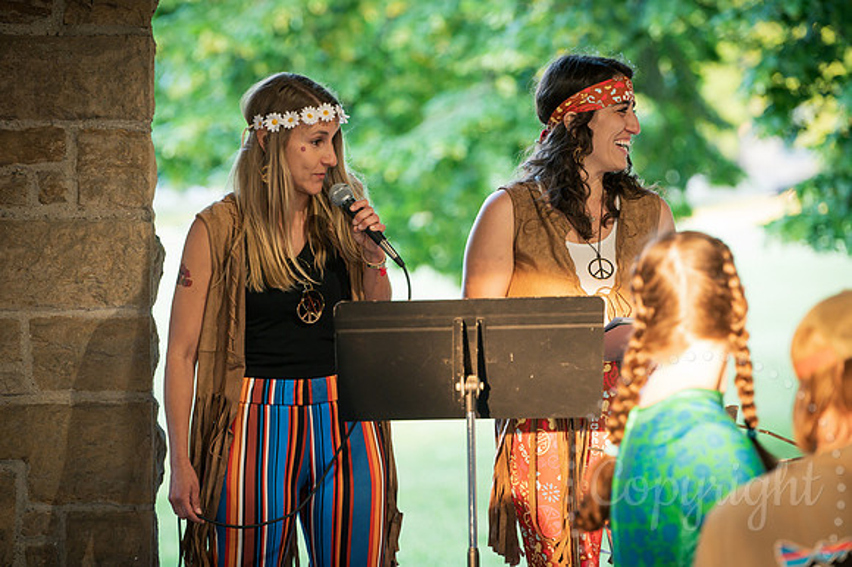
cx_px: 419
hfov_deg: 13.5
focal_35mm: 153
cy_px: 287
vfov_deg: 9.0
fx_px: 3611
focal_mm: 150
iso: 2500
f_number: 3.5
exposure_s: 1/250
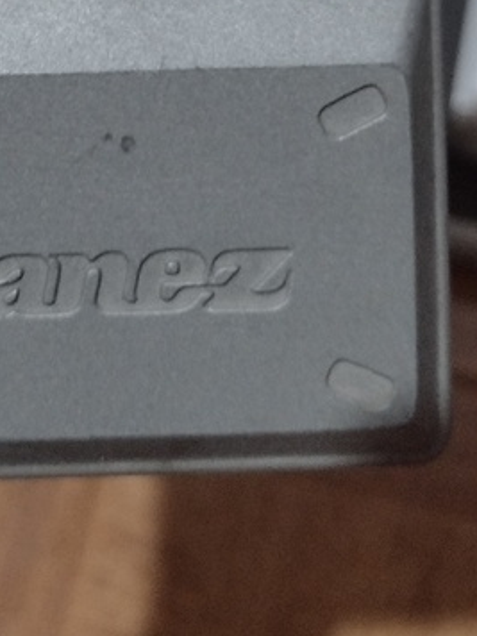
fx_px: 1672
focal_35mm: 91
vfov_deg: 19.1
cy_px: -291
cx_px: -4
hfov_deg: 15.9
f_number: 1.7
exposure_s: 1/25
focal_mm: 4.71
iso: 1776
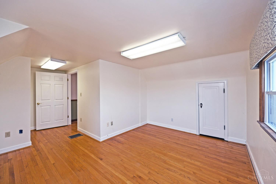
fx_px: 107
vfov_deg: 81.2
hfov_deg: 104.3
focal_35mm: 14
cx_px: 138
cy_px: 92
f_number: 5.6
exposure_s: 1/125
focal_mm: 14
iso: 200
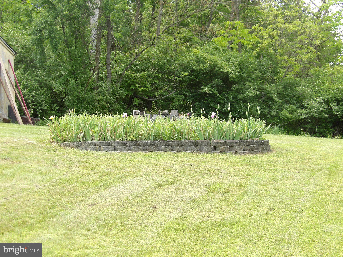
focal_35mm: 85
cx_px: 172
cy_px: 128
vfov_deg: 17.4
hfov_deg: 23.0
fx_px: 842
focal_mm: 15.3
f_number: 3.6
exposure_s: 1/131
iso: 100
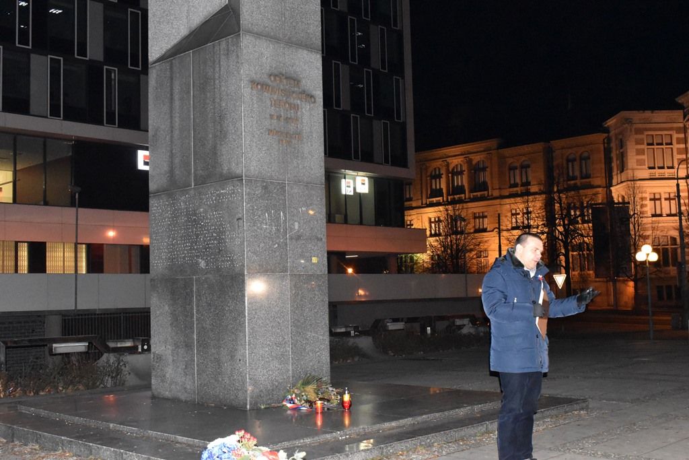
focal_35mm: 44
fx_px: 833
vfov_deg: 30.9
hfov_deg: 45.0
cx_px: 344
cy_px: 230
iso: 6400
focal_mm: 29
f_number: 8
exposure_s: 1/60
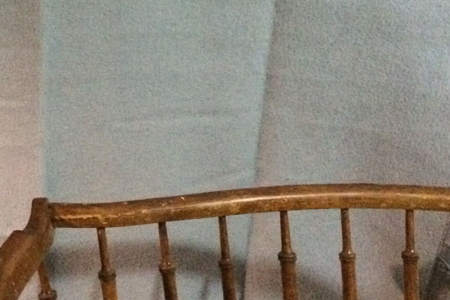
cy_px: -17
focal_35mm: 74
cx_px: 60
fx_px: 925
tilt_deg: -18.7
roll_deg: +1.7
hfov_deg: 26.6
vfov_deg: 17.9
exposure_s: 1/17
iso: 640
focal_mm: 4.15
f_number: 2.2
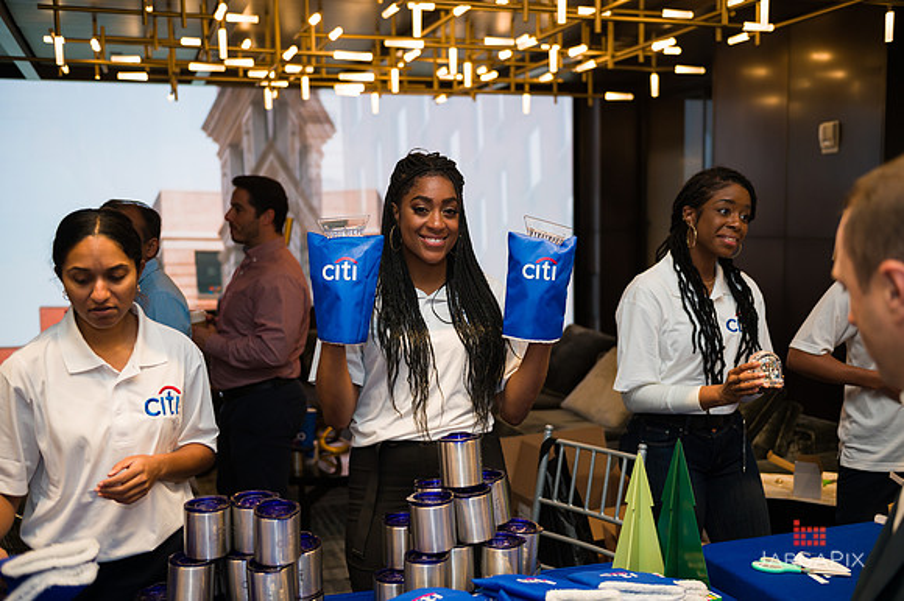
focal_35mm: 38
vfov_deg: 35.0
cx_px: 452
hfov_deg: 50.7
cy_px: 300
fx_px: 954
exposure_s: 1/200
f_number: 3.2
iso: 400
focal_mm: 38
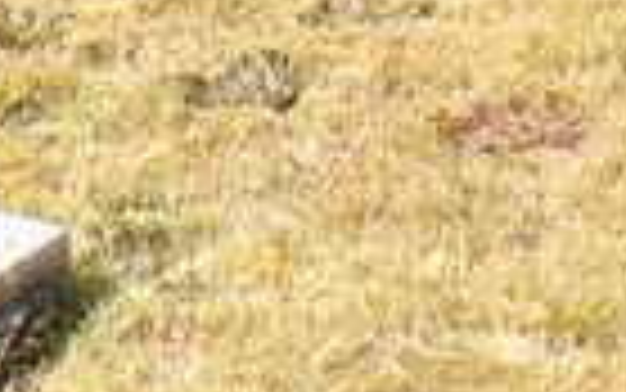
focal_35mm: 244
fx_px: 4164
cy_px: -1036
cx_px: -50
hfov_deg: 8.5
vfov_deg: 5.0
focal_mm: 5.8
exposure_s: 1/200
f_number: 4.6
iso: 80
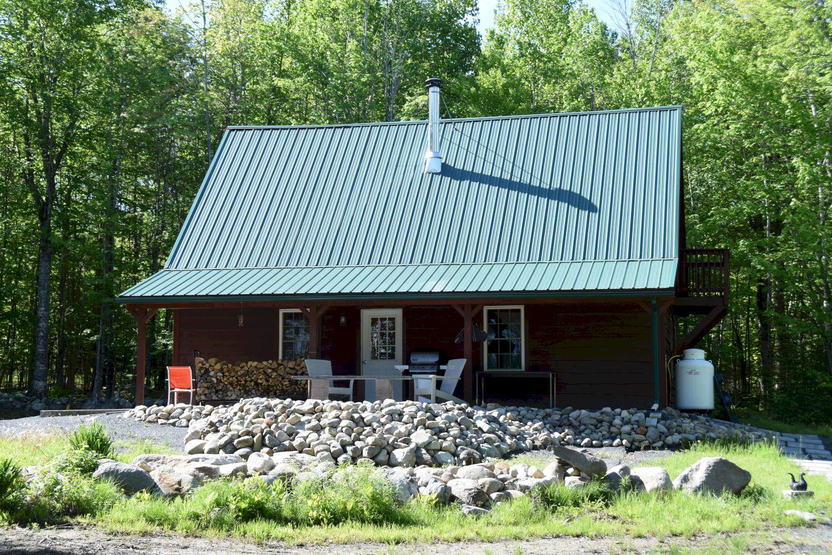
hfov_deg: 33.4
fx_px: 1387
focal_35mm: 60
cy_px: 278
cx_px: 416
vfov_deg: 22.6
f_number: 8
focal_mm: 40
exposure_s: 1/250
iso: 280
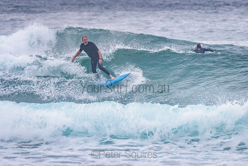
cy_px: 64
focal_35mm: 613
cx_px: 96
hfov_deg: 3.4
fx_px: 4223
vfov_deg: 2.2
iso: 3600
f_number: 5.6
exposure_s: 1/2000
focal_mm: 500
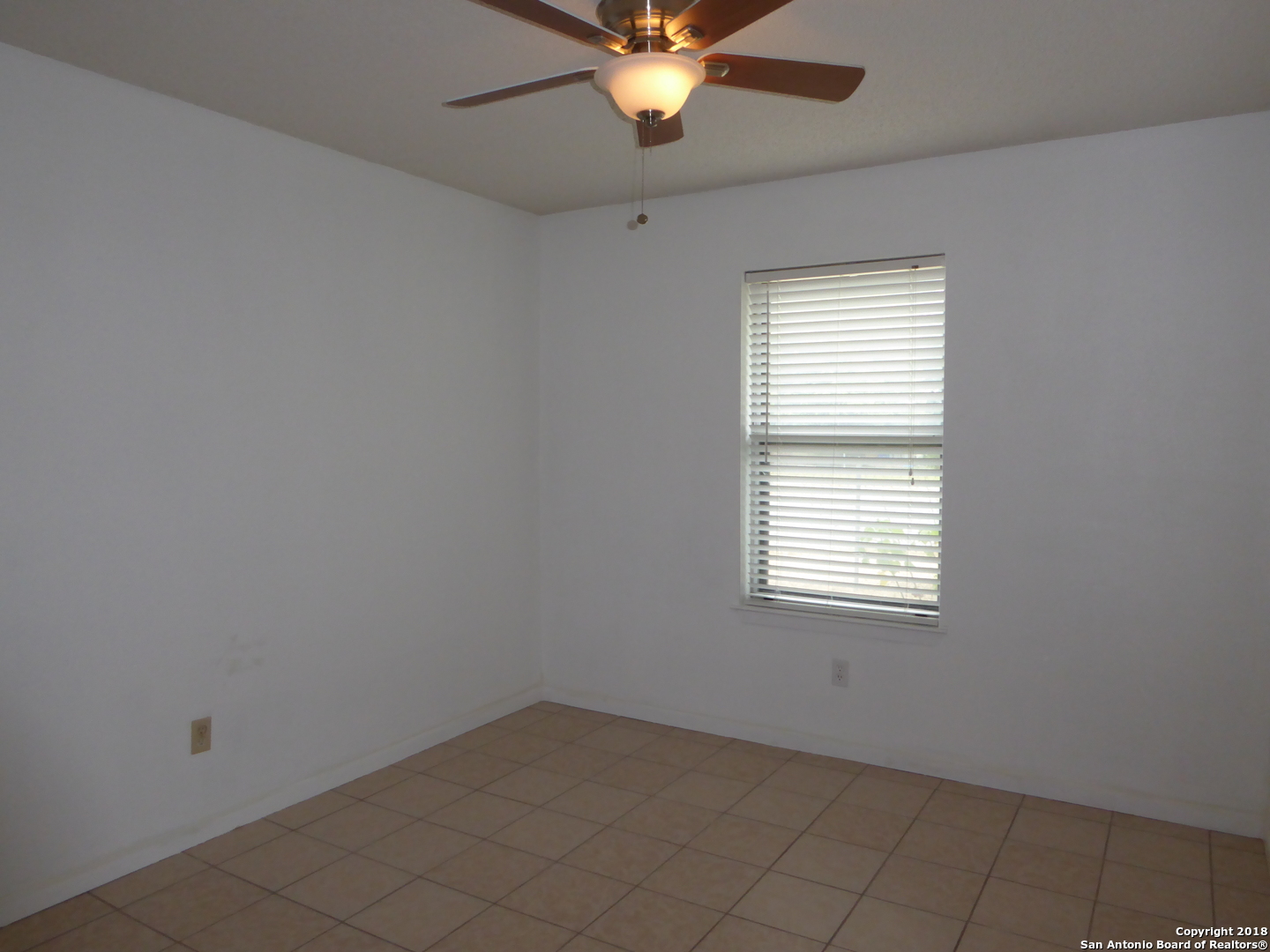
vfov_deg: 56.8
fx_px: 881
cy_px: 476
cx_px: 635
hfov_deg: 71.6
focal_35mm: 24
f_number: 5.6
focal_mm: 4.3
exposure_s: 1/60
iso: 250
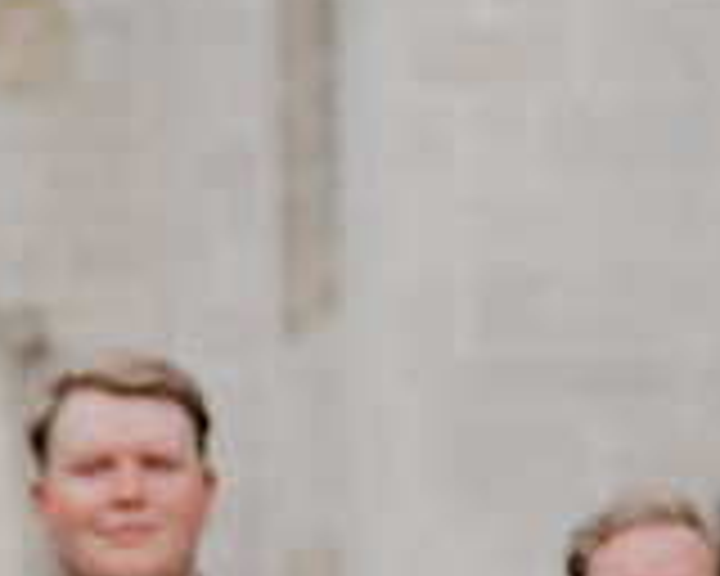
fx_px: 4411
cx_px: -328
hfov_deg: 9.1
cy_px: 844
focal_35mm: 207
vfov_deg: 7.4
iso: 64
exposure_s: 1/250
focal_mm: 61
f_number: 2.8
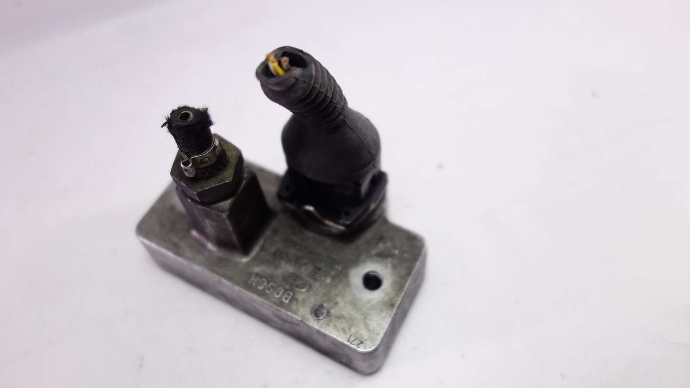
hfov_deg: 64.3
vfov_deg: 38.9
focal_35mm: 30
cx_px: 339
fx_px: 549
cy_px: 191
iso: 125
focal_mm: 10.4
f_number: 2
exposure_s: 1/125
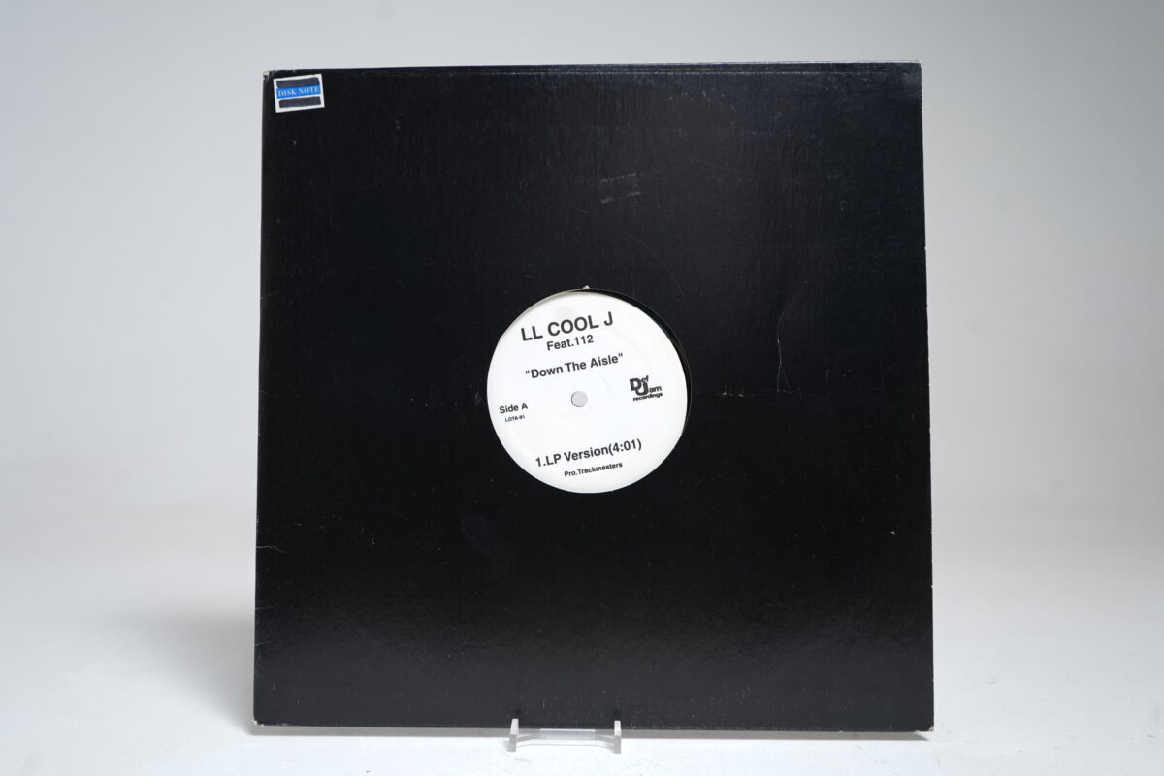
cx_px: 582
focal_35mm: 31
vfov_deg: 42.3
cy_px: 388
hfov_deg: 60.3
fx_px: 1002
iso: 64
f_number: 5
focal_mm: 31
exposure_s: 1/3
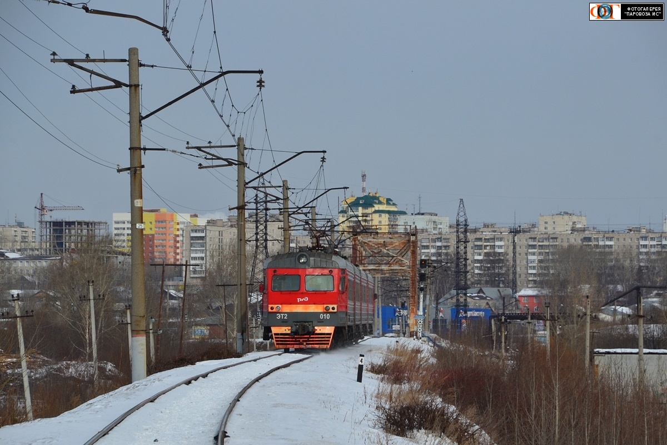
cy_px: 222
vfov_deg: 5.9
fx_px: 4307
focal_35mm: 232
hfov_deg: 8.9
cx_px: 334
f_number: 13
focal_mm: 155
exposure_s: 1/800
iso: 400
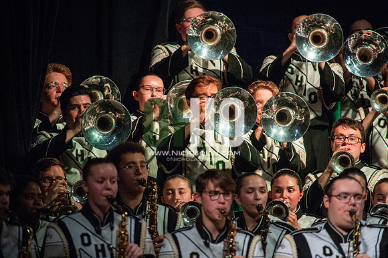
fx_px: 6463
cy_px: 129
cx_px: 194
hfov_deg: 3.4
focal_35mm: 600
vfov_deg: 2.3
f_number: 5.6
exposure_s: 1/400
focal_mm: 600
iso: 5000
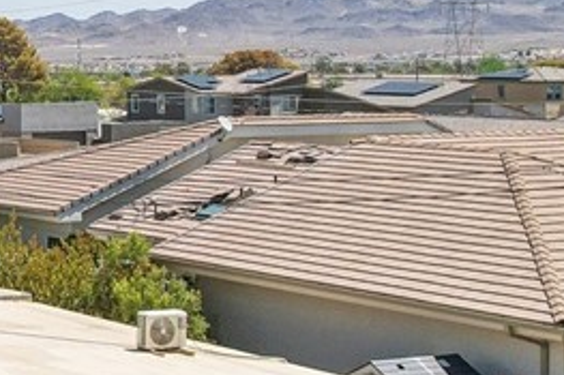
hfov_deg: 17.8
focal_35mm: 91
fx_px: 1425
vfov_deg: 15.0
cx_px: -457
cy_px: 232
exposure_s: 1/350
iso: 100
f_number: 2.8
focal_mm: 8.4
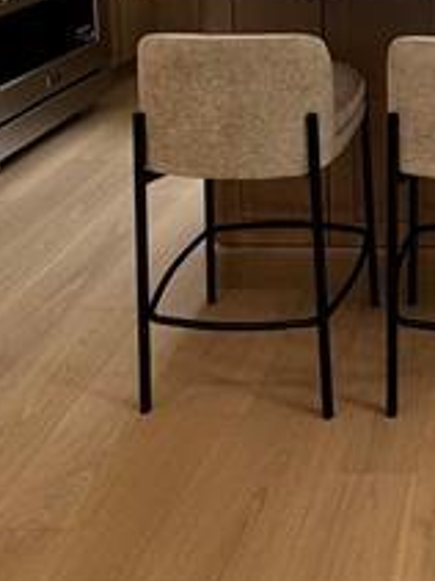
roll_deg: +1.1
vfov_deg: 32.2
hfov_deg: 26.2
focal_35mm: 51
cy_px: -85
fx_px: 855
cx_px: 485
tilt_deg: -5.8
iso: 80
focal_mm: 2.22
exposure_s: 1/120
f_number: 2.2
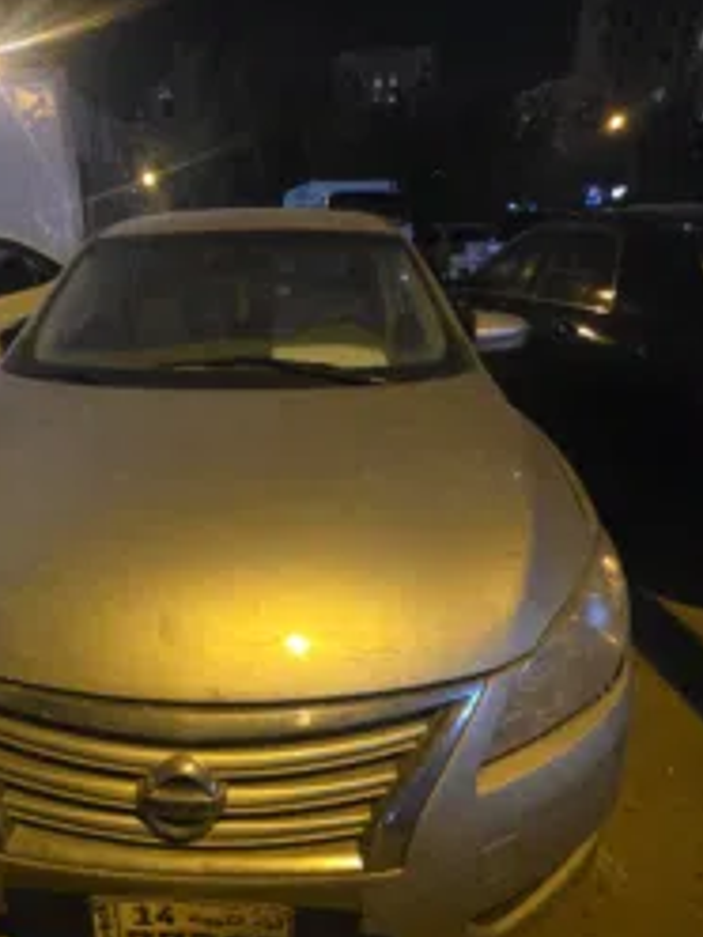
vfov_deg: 79.0
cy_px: 465
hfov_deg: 61.7
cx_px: 227
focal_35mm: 21
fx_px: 569
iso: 1000
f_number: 1.9
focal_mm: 2.2
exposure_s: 1/33.3
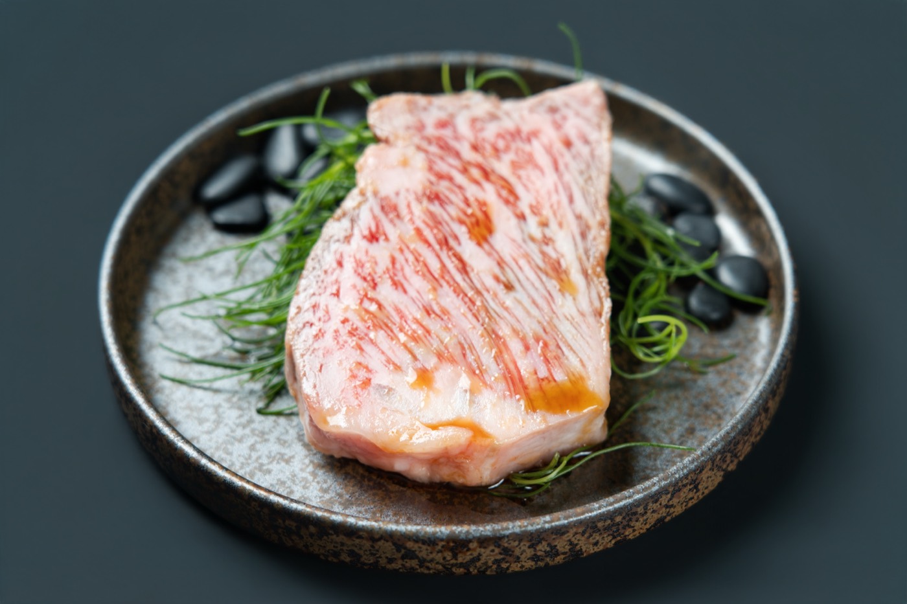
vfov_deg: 15.0
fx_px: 2292
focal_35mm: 91
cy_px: 302
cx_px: 454
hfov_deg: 22.4
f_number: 5
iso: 250
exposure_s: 1/100
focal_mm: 91
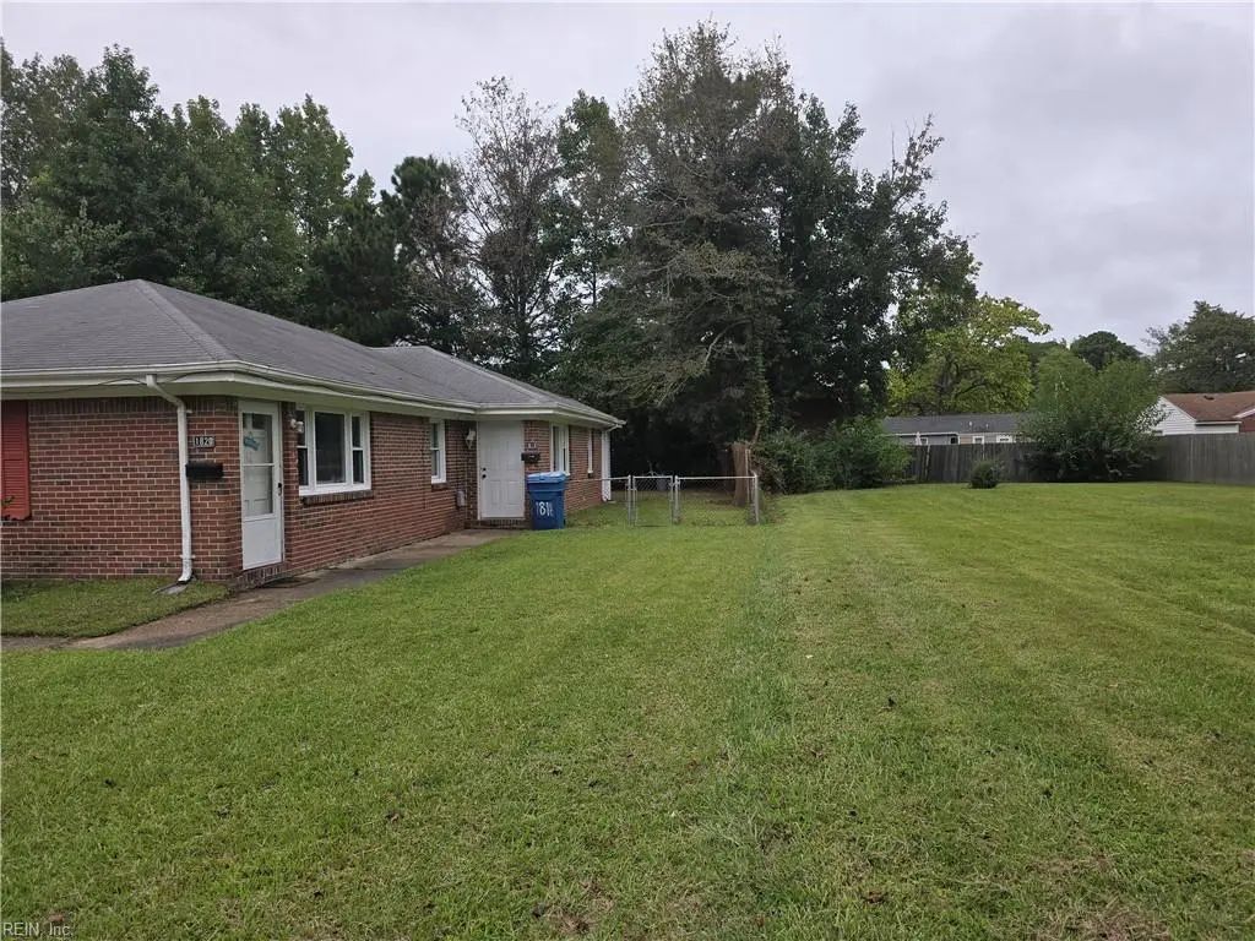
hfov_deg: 73.9
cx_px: 628
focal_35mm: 23
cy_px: 470
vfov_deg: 58.9
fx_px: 834
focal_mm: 6.3
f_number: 1.7
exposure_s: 1/447
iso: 12
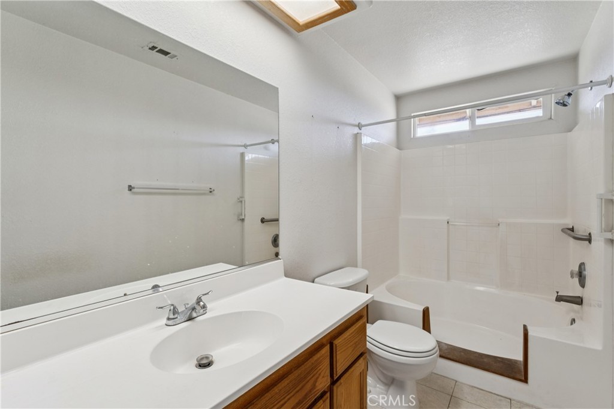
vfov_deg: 72.4
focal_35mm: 16
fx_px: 280
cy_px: 204
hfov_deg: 95.3
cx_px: 307
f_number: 13
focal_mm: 16.4
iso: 100
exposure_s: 1/2.5
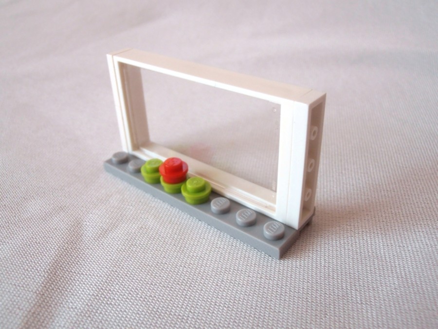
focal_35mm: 37
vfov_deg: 38.7
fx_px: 468
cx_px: 219
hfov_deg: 50.1
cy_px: 164
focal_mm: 6.61
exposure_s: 1/40
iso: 80
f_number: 3.9
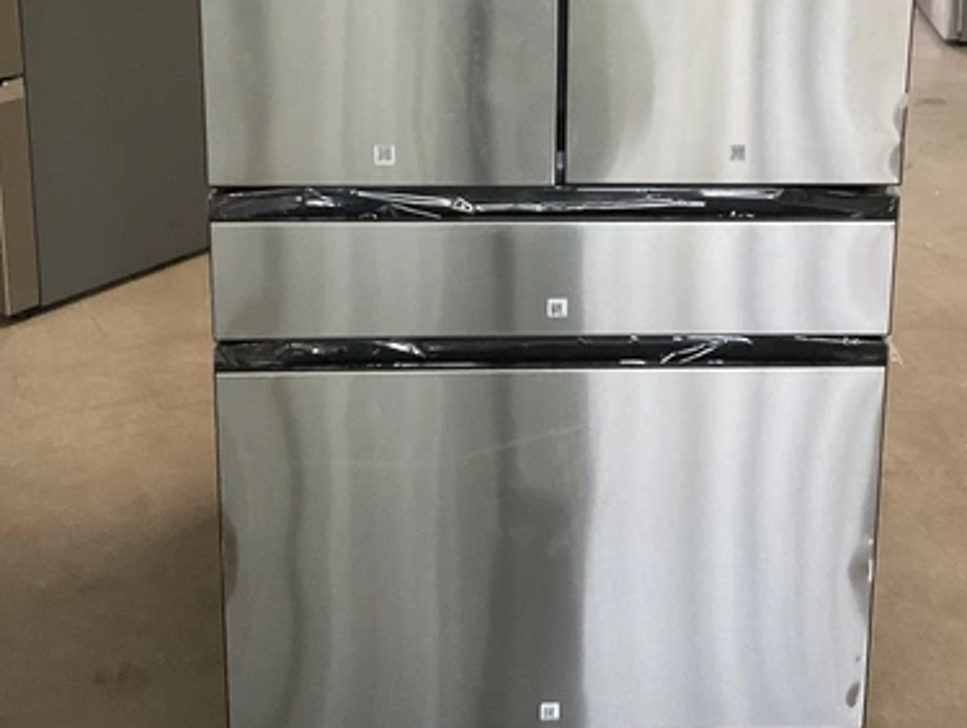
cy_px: 86
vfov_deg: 24.6
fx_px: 1622
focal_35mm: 58
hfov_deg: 33.0
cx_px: 616
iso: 200
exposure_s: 1/60
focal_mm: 3
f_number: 1.8
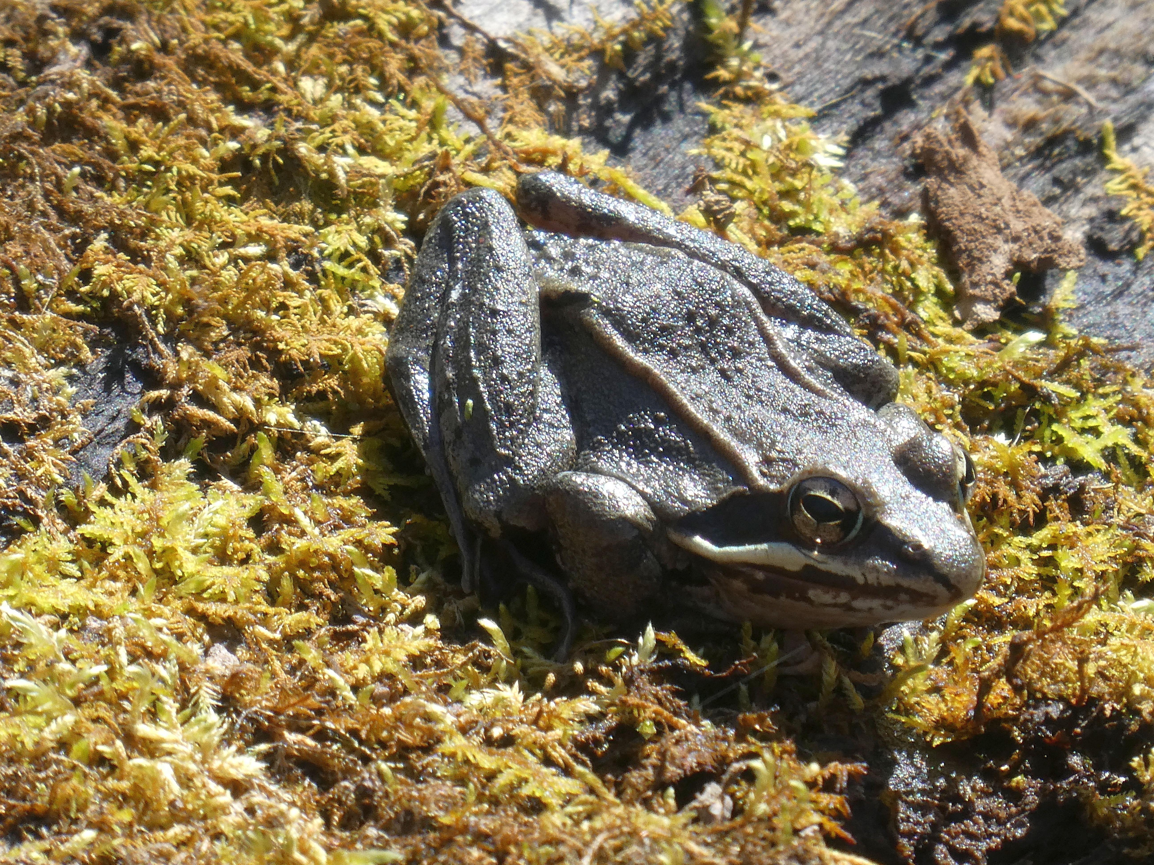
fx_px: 36004
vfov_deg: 1.4
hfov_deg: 1.8
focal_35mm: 1080
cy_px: 432
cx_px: 577
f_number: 6.4
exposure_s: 1/125
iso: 80
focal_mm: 129
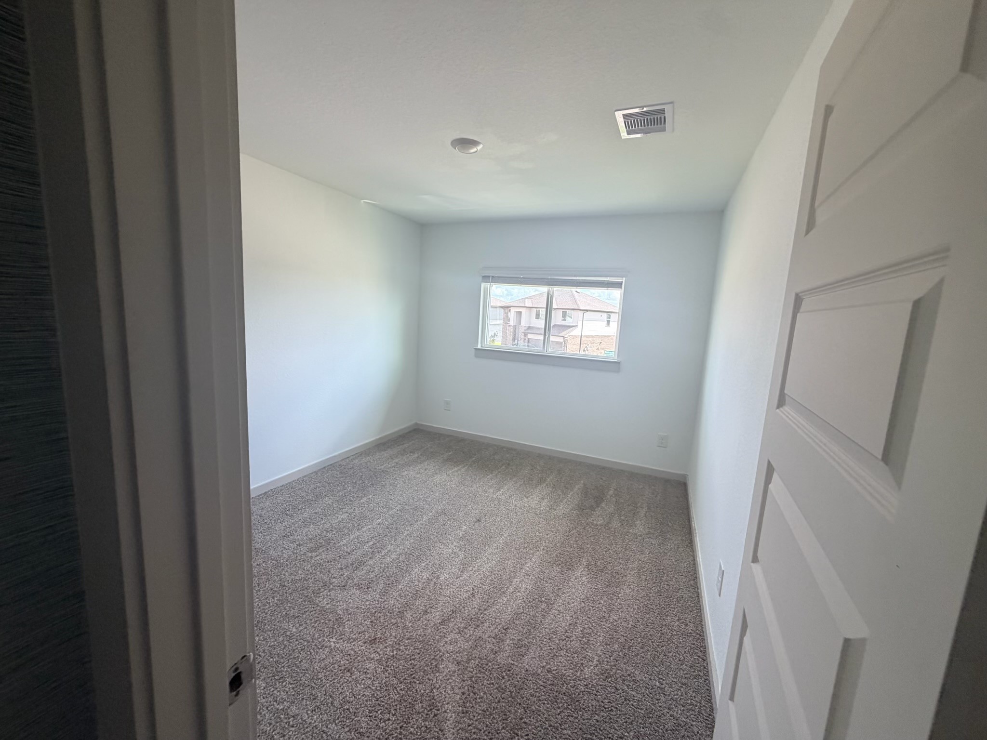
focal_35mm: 14
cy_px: 370
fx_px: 399
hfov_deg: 102.1
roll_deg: -3.7
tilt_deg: -7.9
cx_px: 494
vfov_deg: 85.7
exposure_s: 1/121
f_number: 2.2
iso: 125
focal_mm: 2.22
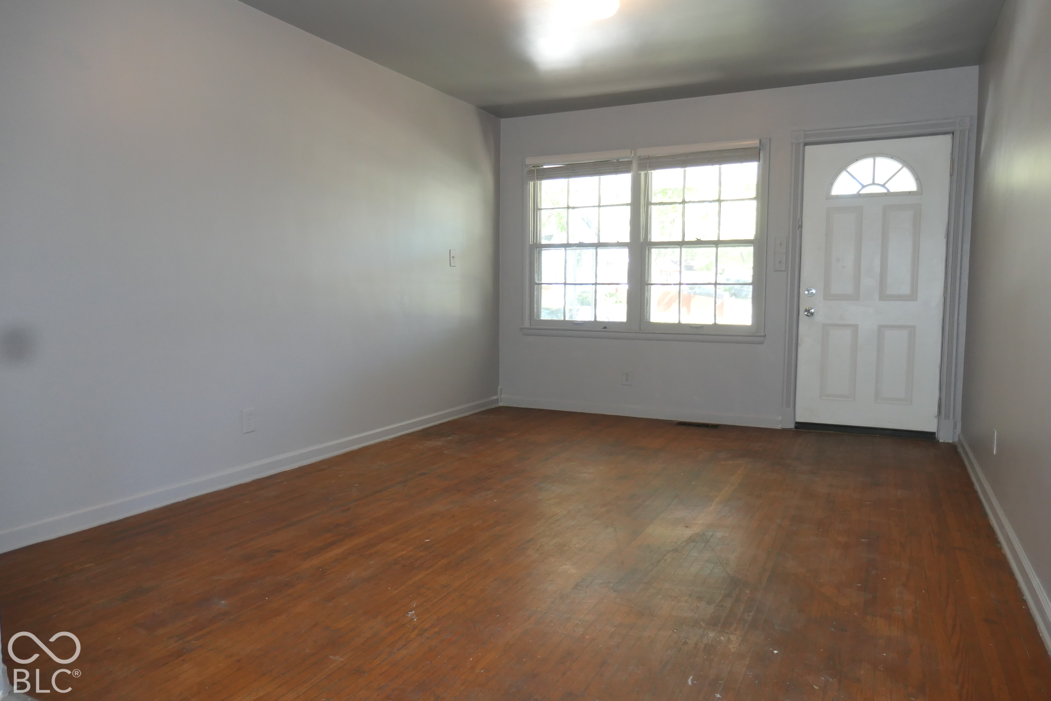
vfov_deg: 53.1
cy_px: 350
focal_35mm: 24
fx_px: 701
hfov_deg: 73.7
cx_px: 526
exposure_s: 1/60
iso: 640
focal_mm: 8.8
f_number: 3.3
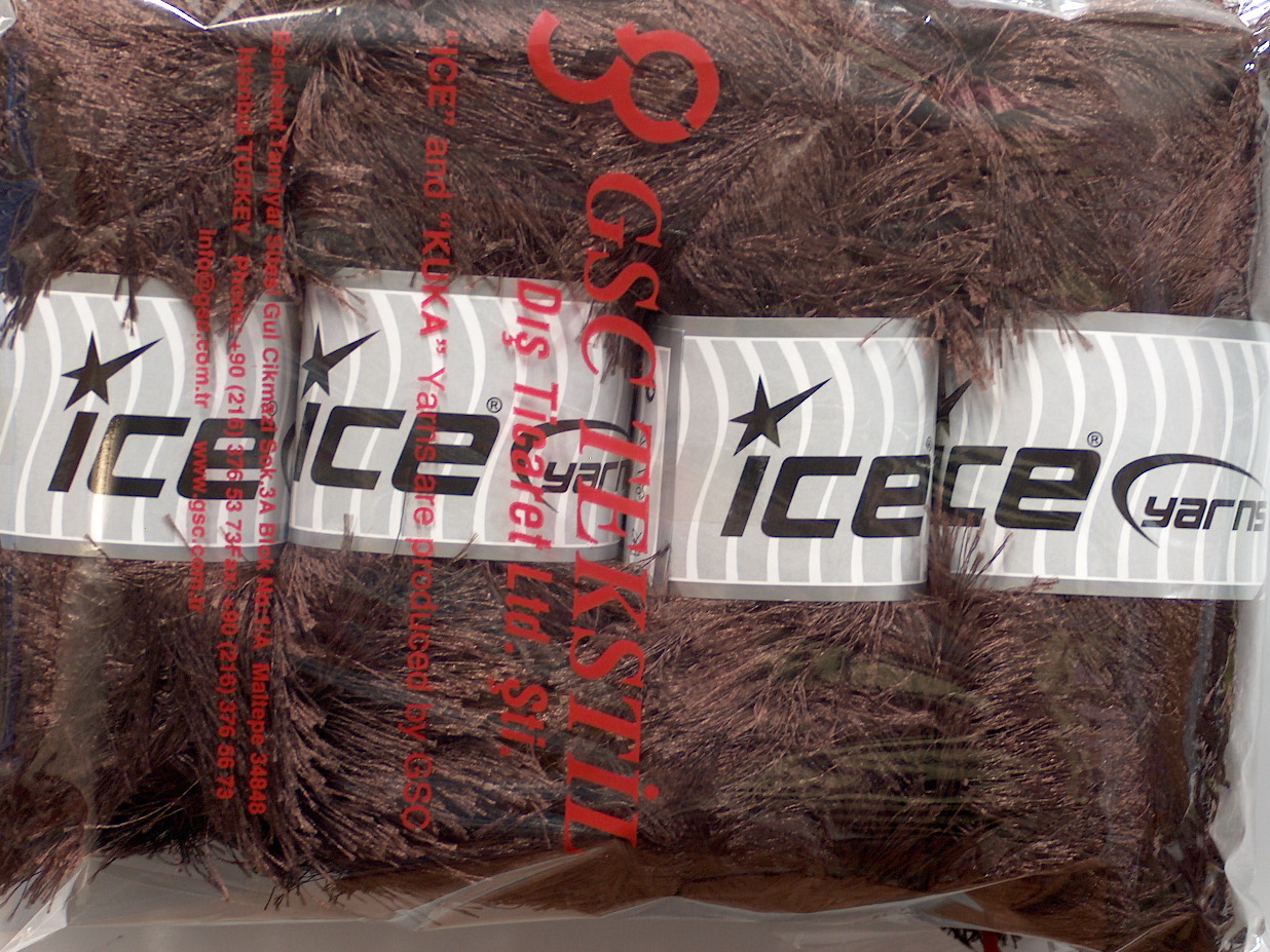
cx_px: 624
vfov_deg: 14.2
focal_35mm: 104
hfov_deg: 18.9
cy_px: 453
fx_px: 3816
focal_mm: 20.29
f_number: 2.9
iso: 200
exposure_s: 1/1.87
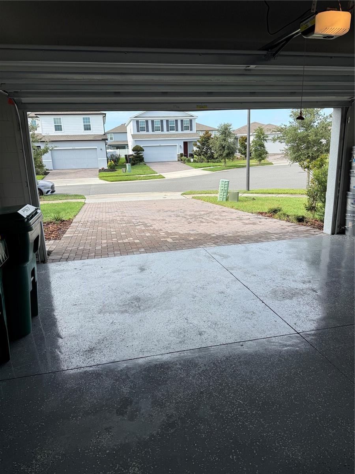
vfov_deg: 71.6
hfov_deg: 56.8
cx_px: 178
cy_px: 237
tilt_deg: -15.1
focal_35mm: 24
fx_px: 328
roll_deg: +1.8
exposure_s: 1/1855
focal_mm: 6.76
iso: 80
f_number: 1.78
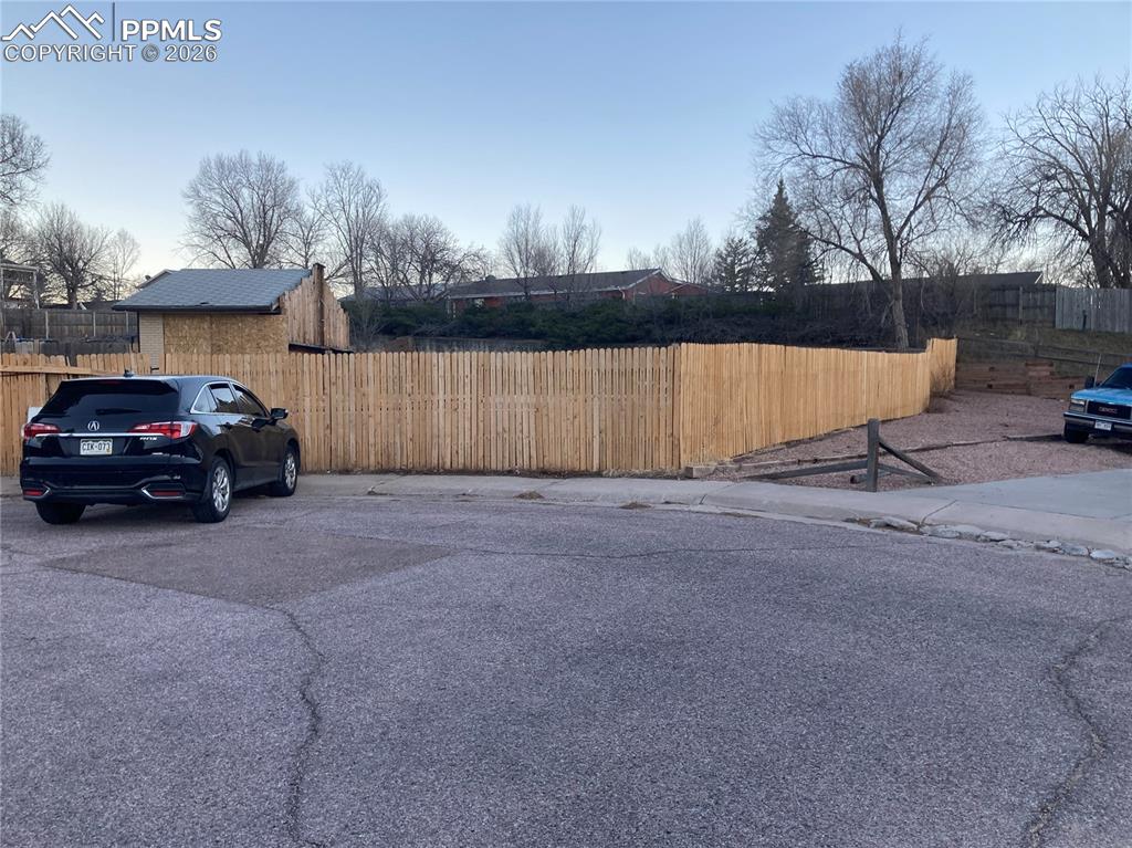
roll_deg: +0.1
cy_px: 424
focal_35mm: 28
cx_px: 566
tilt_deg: -3.4
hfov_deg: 63.5
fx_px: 915
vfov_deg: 49.7
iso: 25
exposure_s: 1/121
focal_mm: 3.99
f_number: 1.8
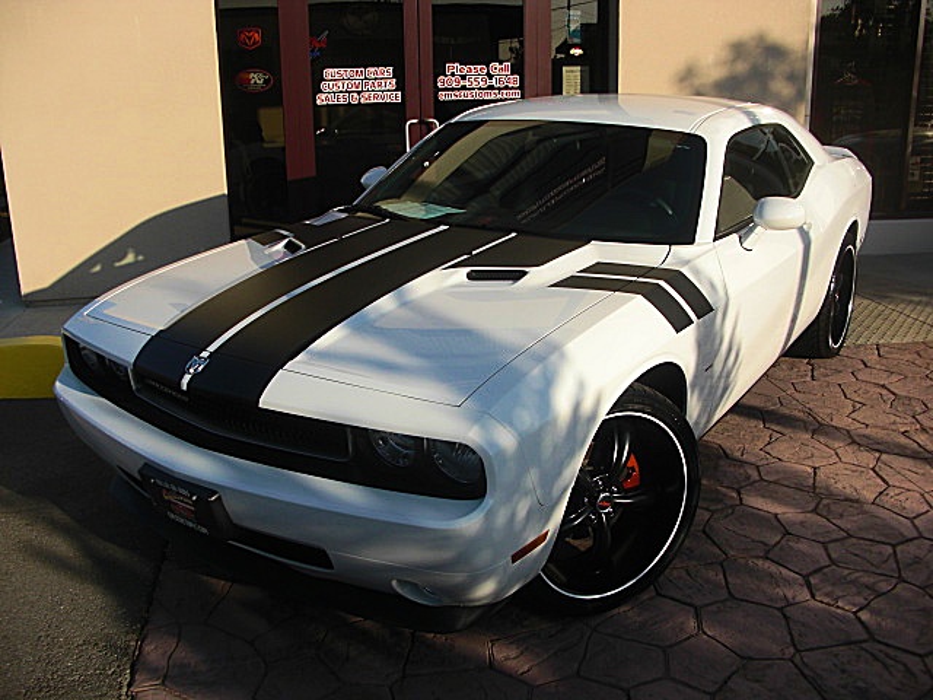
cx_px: 466
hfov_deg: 51.4
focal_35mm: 36
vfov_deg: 39.7
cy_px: 350
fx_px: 970
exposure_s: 1/160
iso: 50
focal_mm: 6.3
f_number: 7.9
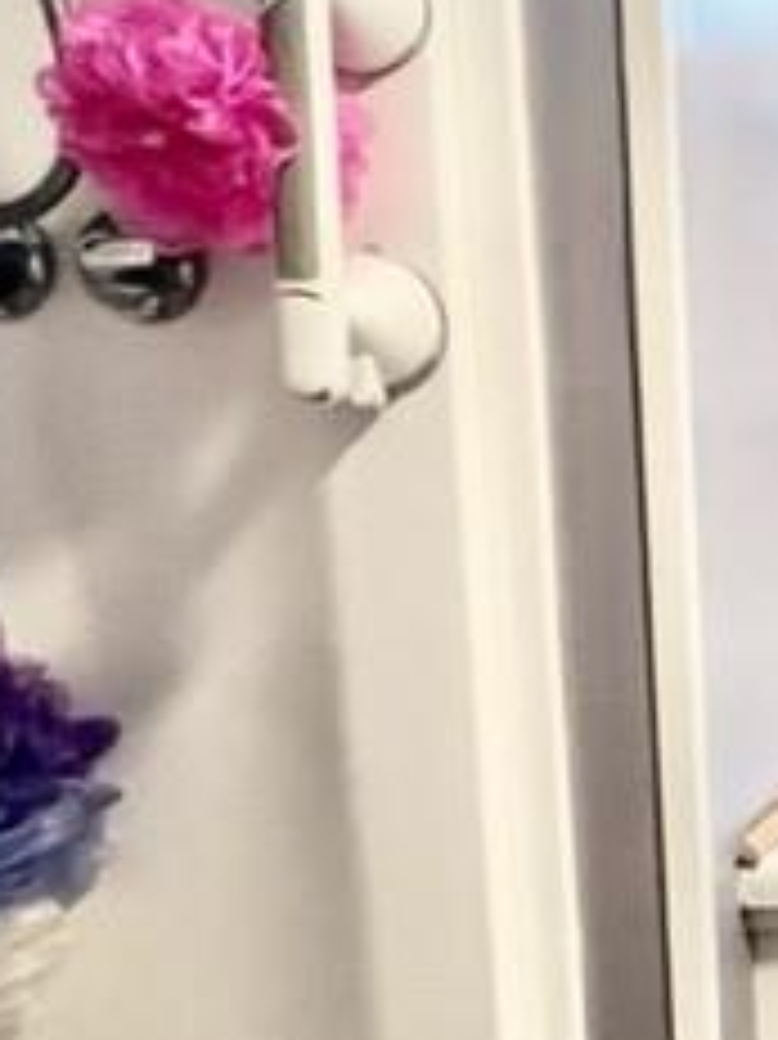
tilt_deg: -6.7
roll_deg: +0.0
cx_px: 1237
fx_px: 1080
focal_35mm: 36
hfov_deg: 25.9
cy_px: 603
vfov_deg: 51.2
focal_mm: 1.57
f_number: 1.8
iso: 400
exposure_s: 1/60
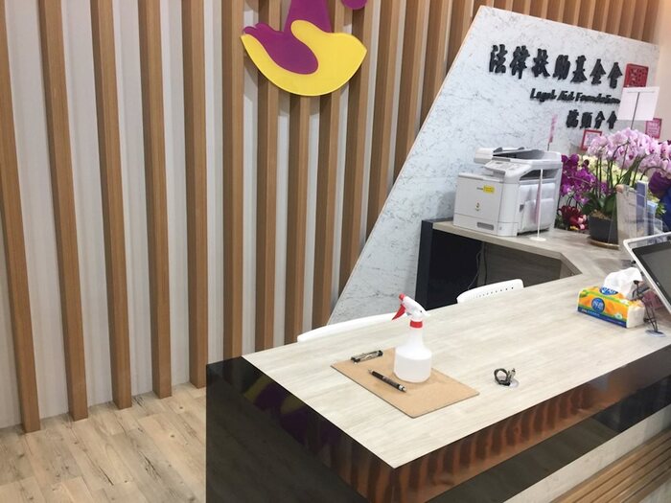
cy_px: 252
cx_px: 336
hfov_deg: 61.7
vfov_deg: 48.2
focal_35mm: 29
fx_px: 562
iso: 40
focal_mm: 4.15
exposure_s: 1/15
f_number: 2.2
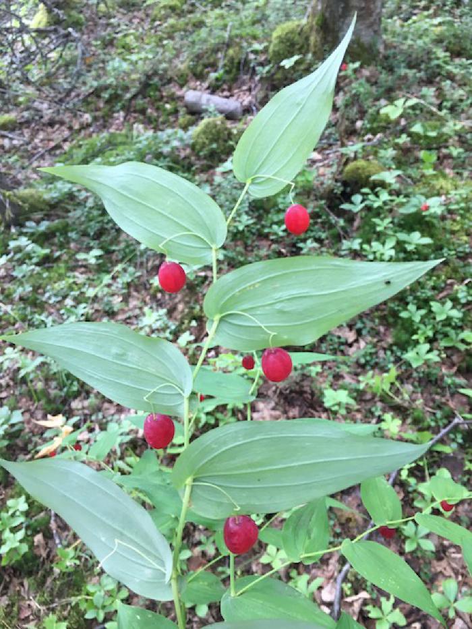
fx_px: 527
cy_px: 314
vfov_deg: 61.7
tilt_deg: -42.0
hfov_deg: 48.2
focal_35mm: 29
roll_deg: +14.7
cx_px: 236
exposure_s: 1/30
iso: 25
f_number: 2.2
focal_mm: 4.15
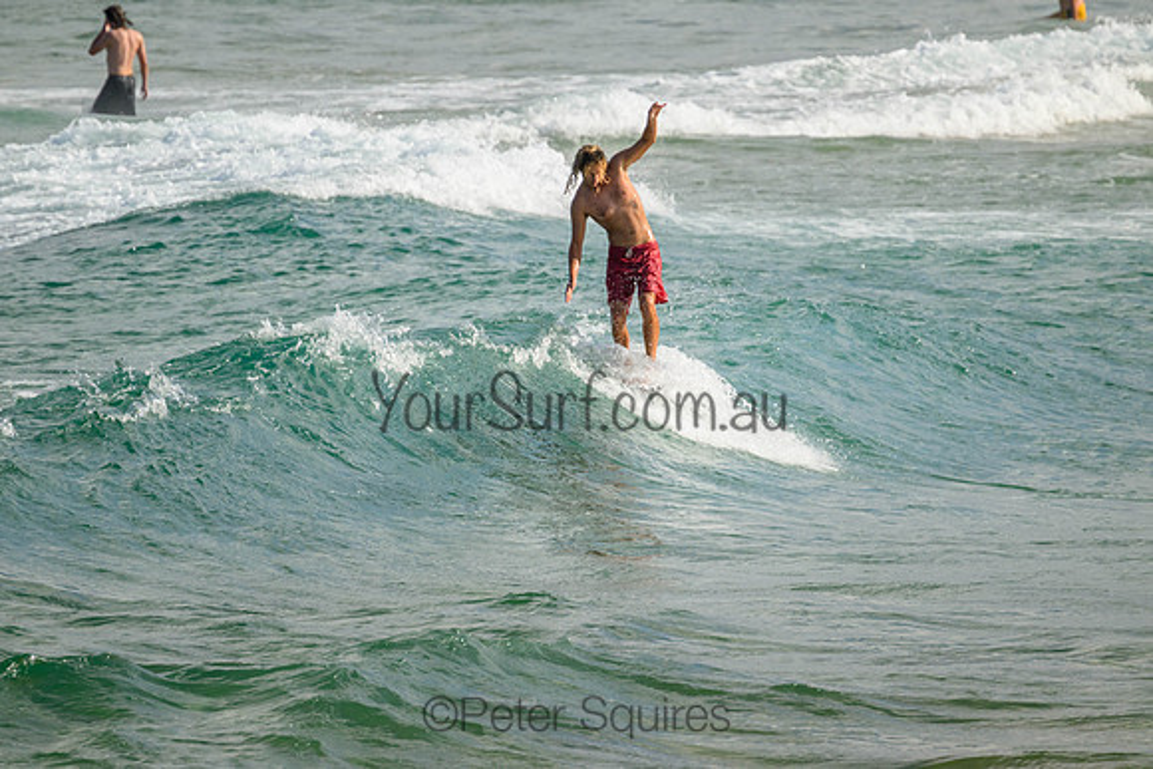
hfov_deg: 2.7
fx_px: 24346
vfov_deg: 1.8
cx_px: 576
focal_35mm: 760
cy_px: 384
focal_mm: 760
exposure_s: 1/2000
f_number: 11
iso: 900
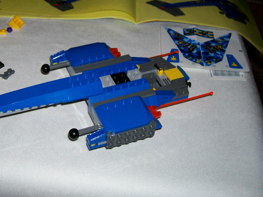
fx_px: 395
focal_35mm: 52
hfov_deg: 36.0
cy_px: 64
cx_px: 65
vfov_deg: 27.8
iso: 80
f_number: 2.7
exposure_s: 1/64
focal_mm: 5.6
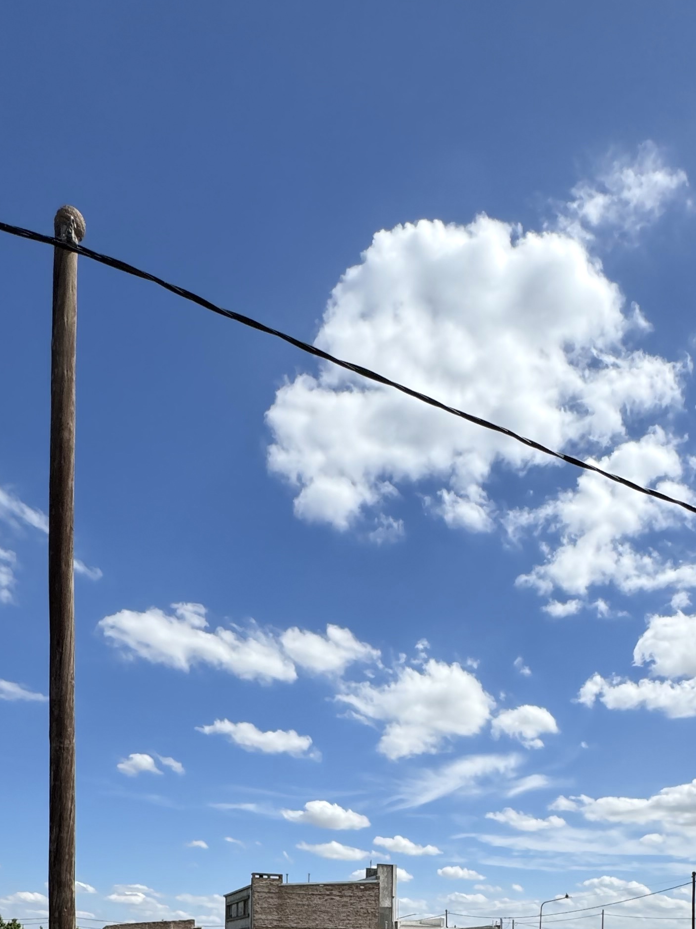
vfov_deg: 47.3
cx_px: 403
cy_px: 972
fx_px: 804
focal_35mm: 30
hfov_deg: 46.6
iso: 50
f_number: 2.2
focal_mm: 2.22
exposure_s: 1/3906
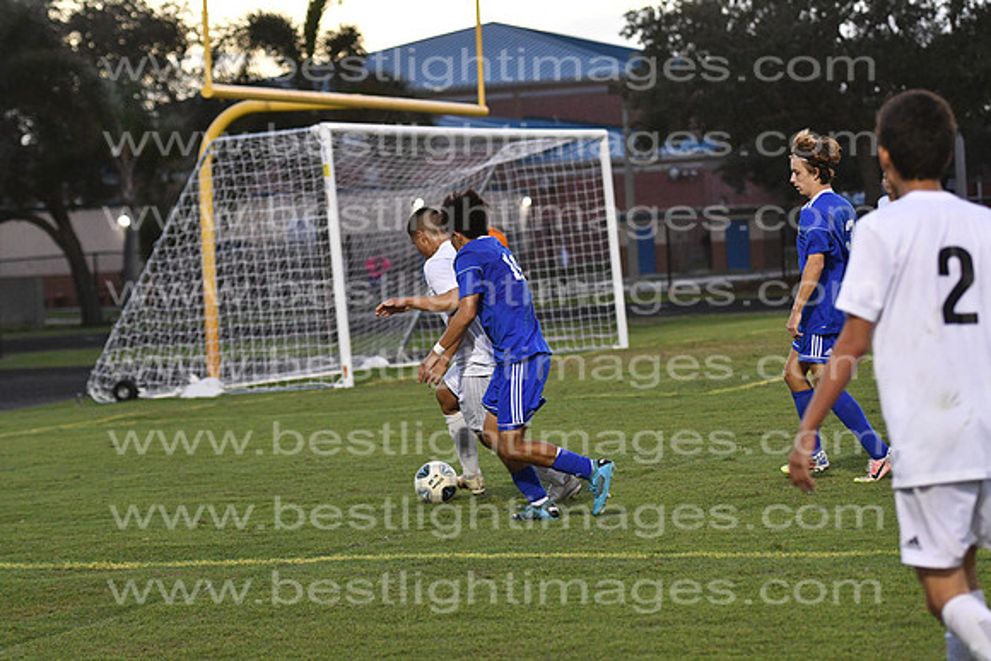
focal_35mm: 128
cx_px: 496
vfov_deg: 10.8
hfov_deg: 16.1
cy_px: 330
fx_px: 3510
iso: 3200
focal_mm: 85
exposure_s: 1/800
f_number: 3.2
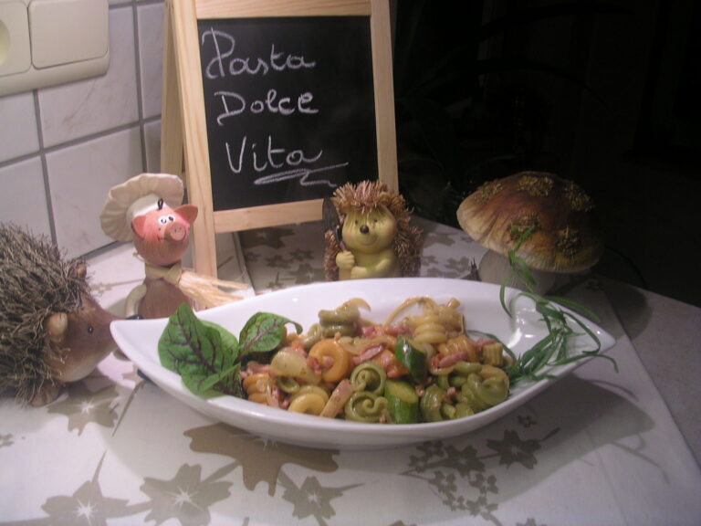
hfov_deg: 50.1
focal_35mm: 37
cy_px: 263
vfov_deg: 38.7
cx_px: 350
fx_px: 749
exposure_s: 1/30.5
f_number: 2.7
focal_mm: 5.6
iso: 100
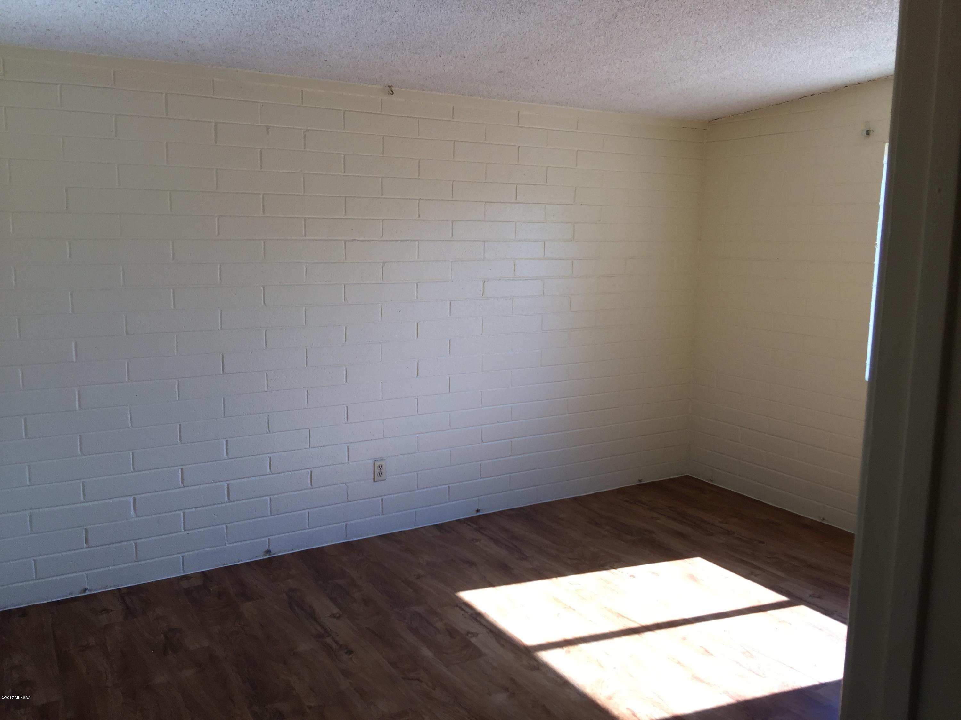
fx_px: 805
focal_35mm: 29
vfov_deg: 48.2
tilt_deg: -6.9
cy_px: 360
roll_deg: -1.4
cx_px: 480
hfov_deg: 61.7
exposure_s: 1/191
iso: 32
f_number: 2.2
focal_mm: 4.15
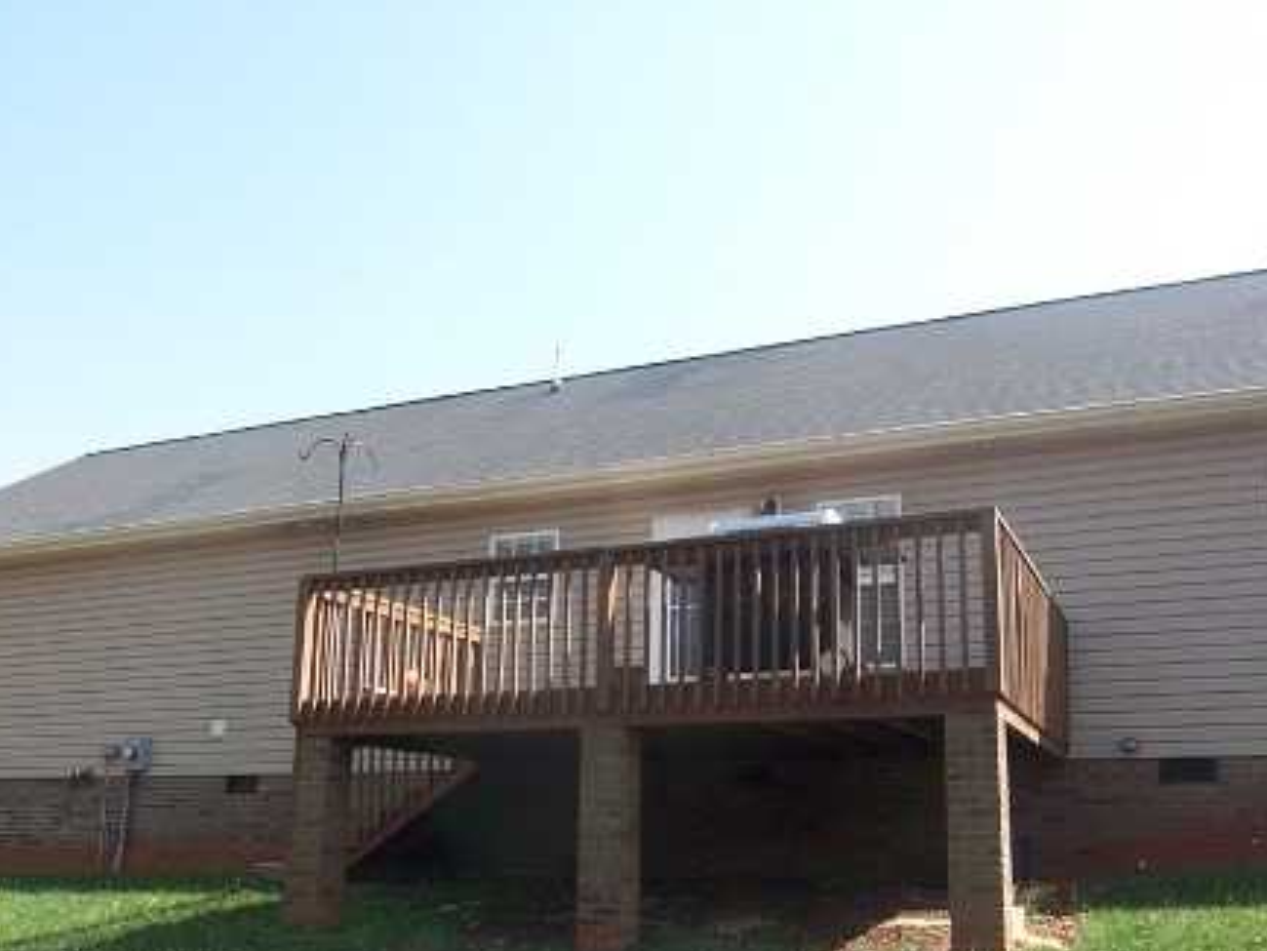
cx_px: 667
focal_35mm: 34
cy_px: 597
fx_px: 1245
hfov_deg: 53.9
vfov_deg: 41.5
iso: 50
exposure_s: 1/100
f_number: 5.6
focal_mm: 3.8
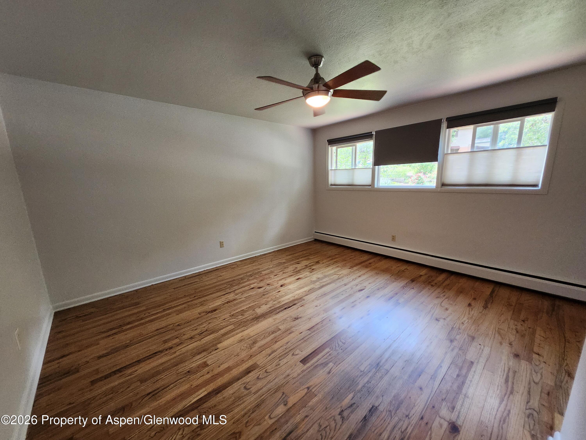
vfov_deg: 89.9
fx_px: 220
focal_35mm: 13
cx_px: 293
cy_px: 220
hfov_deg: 106.2
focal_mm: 1.74
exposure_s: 1/60
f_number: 2.2
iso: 320
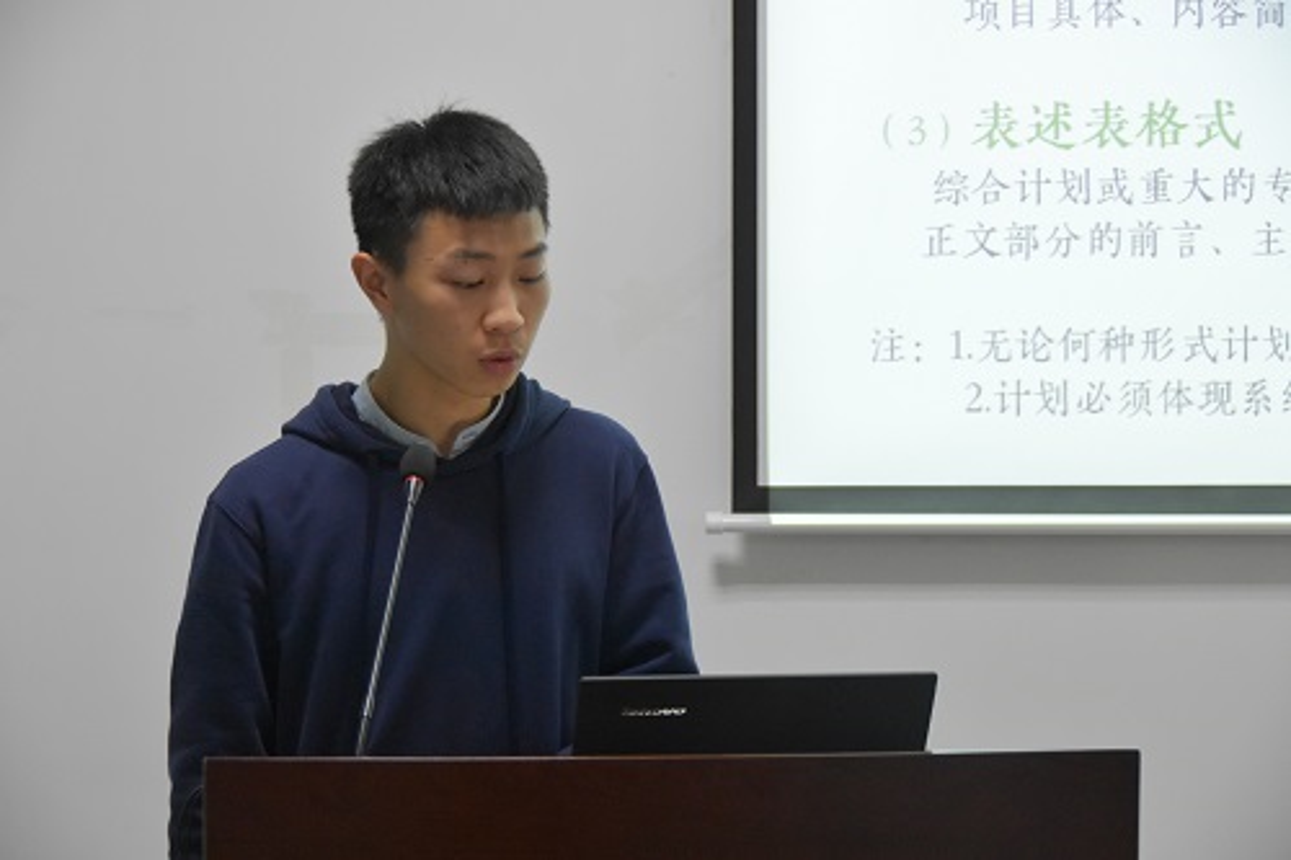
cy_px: 430
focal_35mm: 105
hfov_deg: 19.5
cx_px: 646
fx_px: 3764
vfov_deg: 13.0
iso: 3200
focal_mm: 70
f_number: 5
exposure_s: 1/80
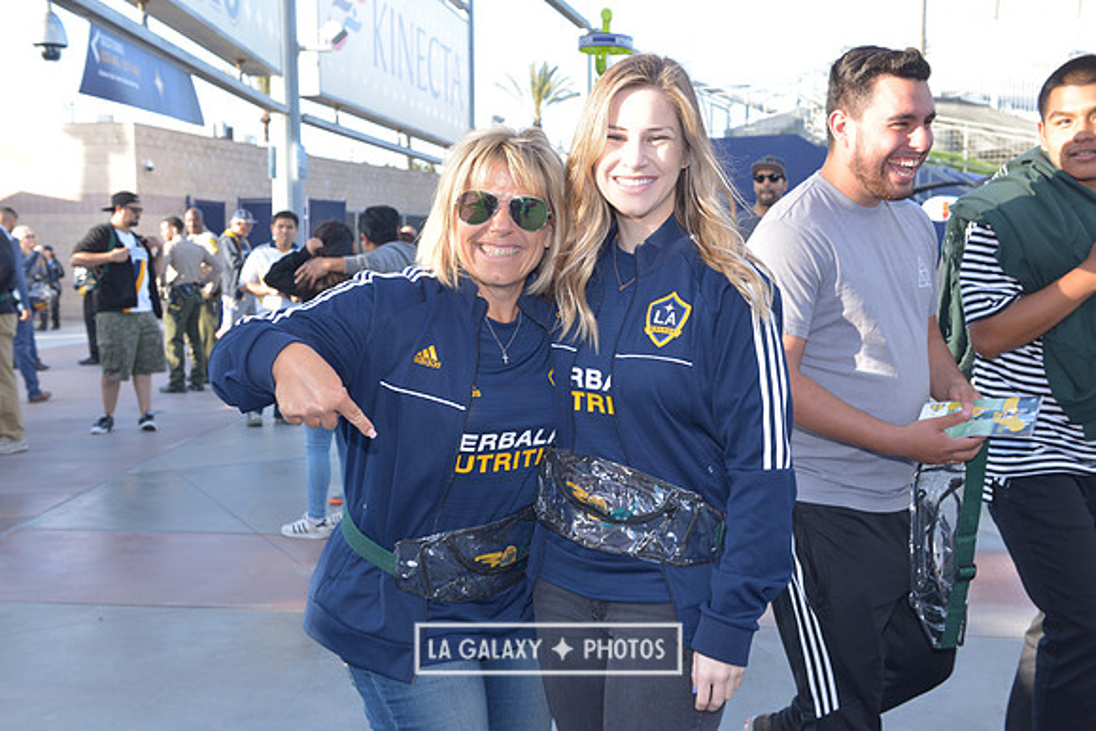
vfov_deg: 33.4
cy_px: 366
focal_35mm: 40
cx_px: 548
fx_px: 1218
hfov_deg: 48.4
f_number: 7.1
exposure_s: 1/200
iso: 500
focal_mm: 40
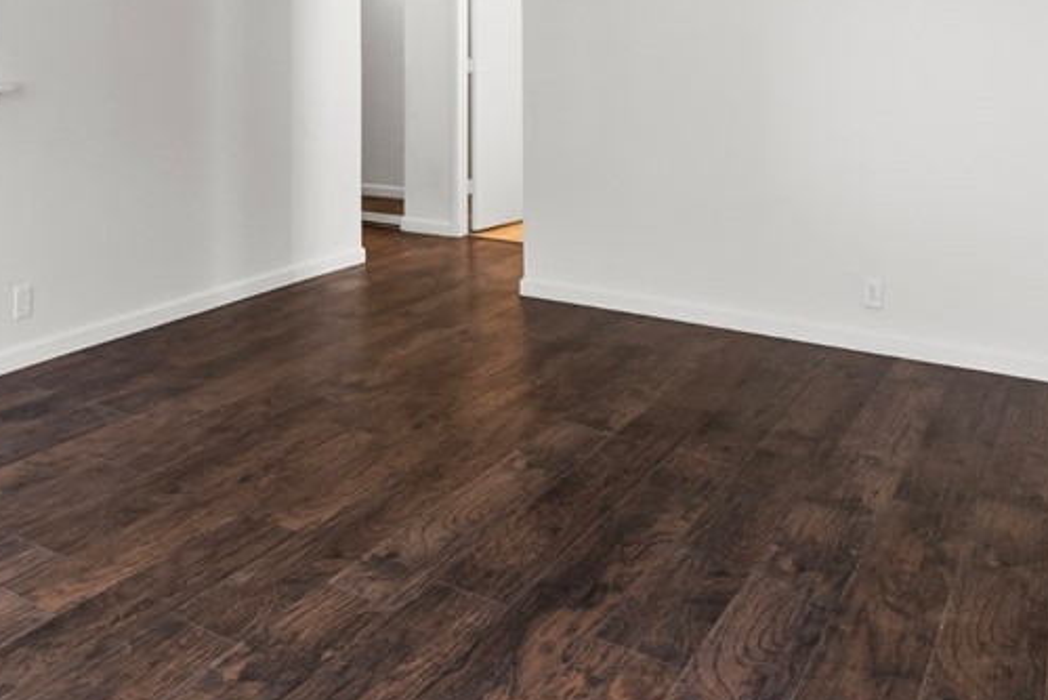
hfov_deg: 50.4
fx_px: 1077
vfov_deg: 33.4
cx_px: 302
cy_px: 27
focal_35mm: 37
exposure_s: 1/8
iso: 400
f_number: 8
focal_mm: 17
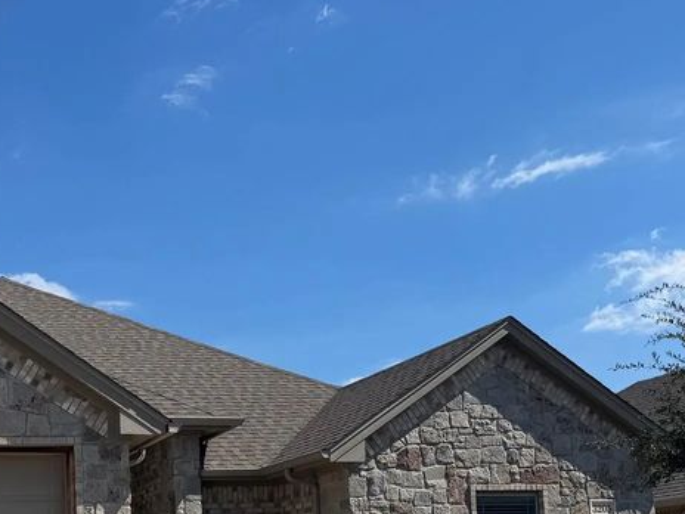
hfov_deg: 34.2
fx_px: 1049
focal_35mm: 53
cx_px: 72
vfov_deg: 26.3
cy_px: 496
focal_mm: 6.76
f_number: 1.78
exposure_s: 1/7092
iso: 80
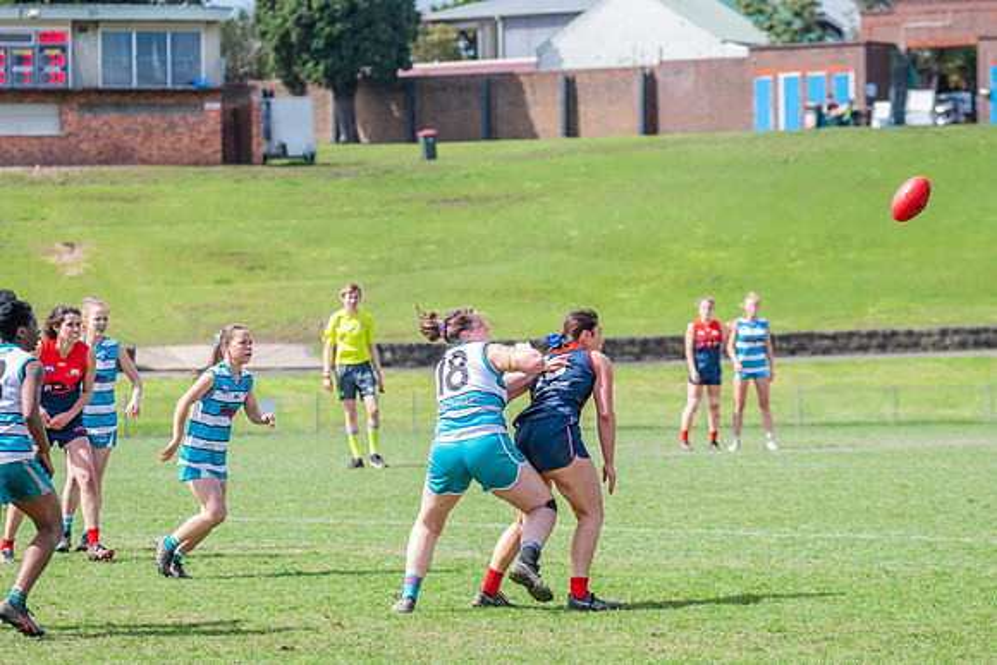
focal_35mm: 216
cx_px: 537
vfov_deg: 6.4
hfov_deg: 9.5
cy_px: 307
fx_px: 5972
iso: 800
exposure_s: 1/1600
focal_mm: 200
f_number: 7.1
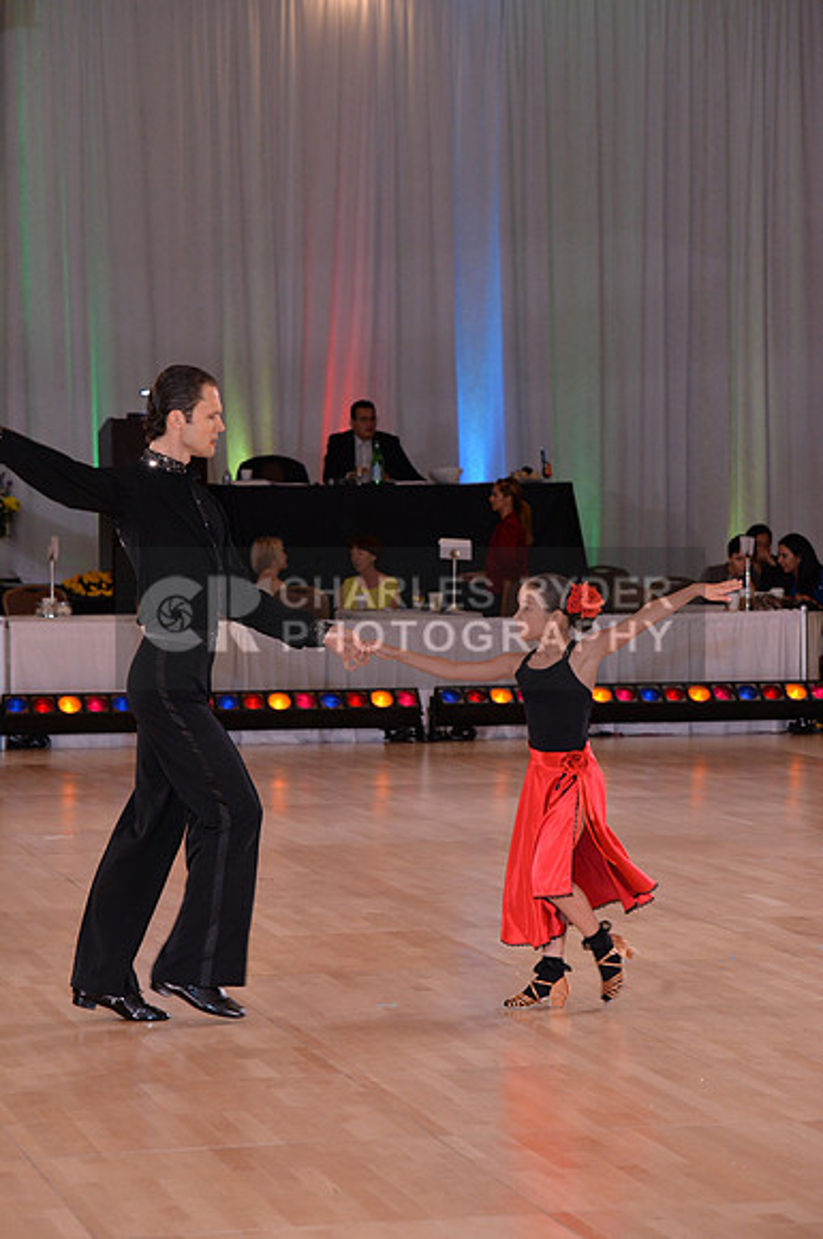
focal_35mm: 116
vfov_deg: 17.7
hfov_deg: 11.8
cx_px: 412
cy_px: 620
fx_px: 3989
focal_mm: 116
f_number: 5.6
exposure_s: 1/250
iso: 2000
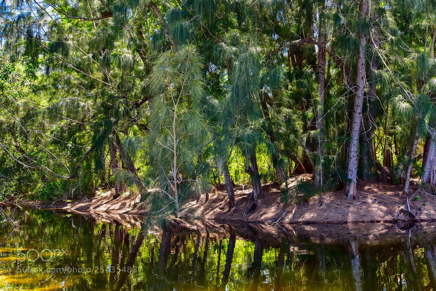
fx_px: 533
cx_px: 218
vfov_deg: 30.5
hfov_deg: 44.5
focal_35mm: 44
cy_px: 146
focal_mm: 44
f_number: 8
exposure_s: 1/60
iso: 280
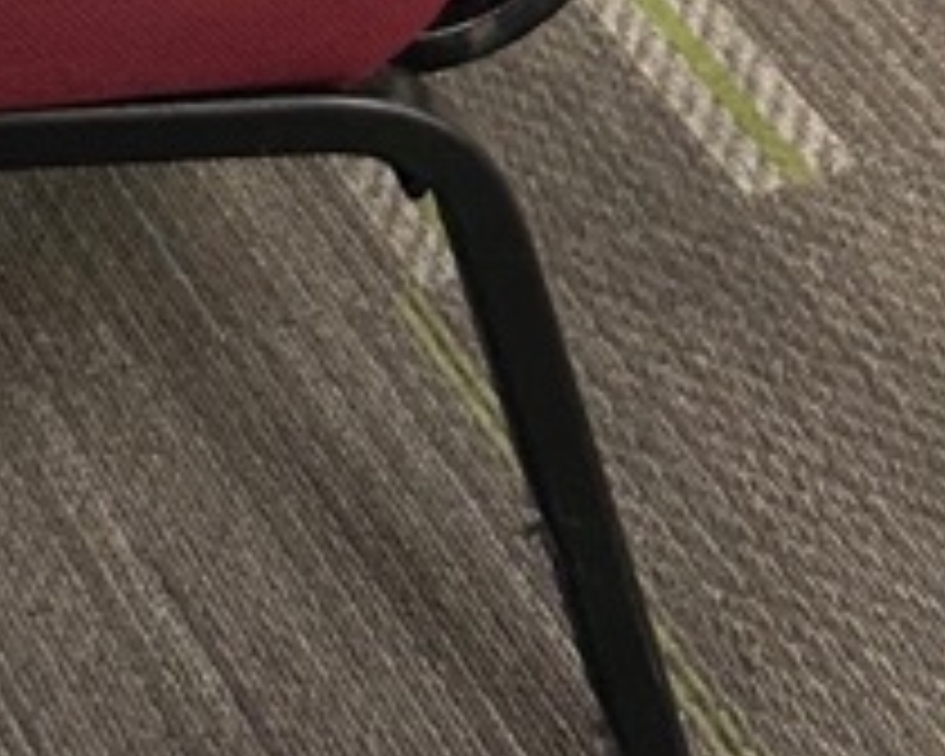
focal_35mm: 169
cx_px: -657
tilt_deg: -20.6
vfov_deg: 7.7
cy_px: -1683
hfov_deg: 10.8
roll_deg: +2.7
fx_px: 4727
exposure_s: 1/60
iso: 160
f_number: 1.5
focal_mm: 5.7
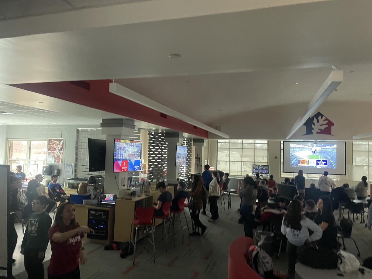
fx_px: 279
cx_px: 186
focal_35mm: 26
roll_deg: -1.4
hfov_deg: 67.3
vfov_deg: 53.1
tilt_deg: +2.6
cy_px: 140
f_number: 1.6
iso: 500
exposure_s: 1/30
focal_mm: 4.2
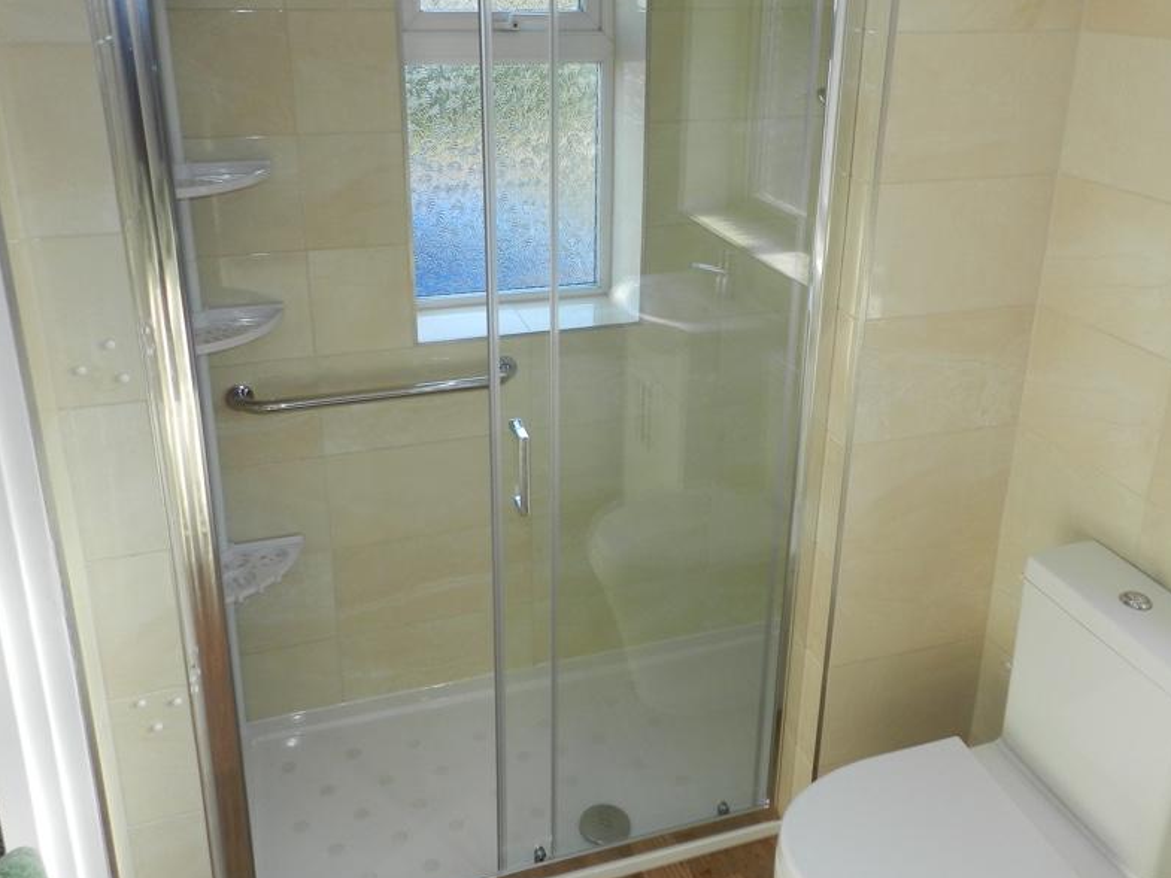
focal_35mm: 30
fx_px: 1015
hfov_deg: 59.9
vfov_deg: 46.3
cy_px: 322
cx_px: 616
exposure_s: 1/100
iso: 160
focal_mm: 4
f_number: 3.4
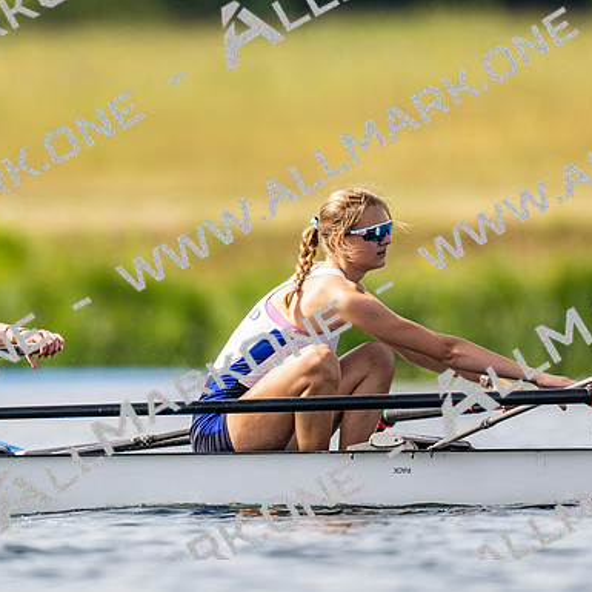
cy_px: 296
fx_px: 22328
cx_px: 306
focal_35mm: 1154
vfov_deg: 1.5
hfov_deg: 1.5
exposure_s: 1/2500
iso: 200
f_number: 4
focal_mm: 600
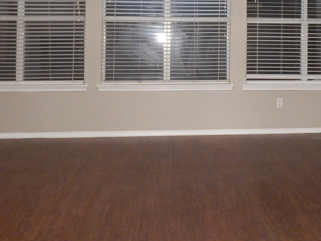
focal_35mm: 53
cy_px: 16
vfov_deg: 26.5
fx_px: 492
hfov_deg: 35.7
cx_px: 222
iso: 400
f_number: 3
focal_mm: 4
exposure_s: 1/20
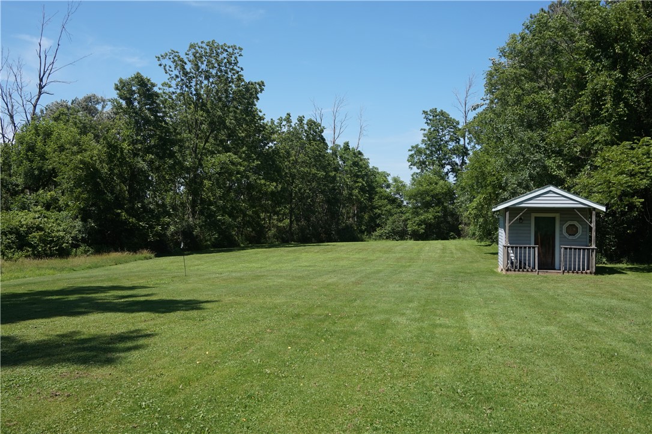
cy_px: 217
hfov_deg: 59.5
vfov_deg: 41.6
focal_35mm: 32
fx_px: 570
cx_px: 326
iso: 100
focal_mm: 21
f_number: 6.3
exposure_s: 1/320
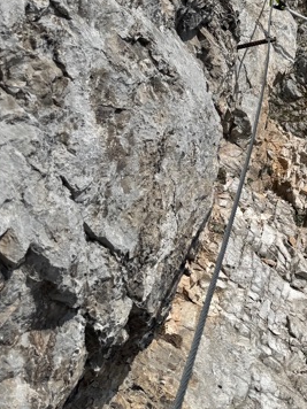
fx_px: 639
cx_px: 300
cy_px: 68
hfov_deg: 25.8
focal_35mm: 54
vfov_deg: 34.2
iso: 80
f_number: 1.78
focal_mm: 6.76
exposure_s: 1/9009
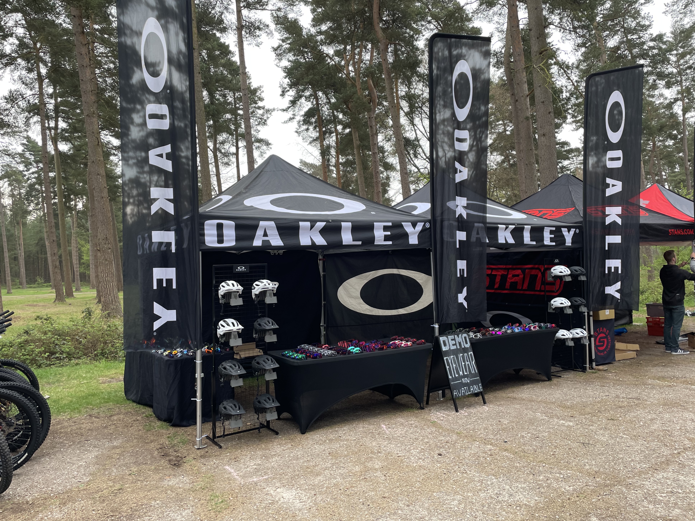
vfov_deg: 51.3
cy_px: 255
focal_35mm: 27
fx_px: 542
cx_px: 344
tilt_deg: -1.4
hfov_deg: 65.3
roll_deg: +1.1
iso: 40
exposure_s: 1/121
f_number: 1.6
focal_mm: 4.2
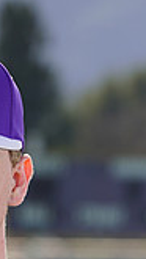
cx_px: -32
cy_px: 399
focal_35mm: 918
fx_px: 6308
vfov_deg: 2.3
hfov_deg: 1.3
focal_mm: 250
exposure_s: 1/250
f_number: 9
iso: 100
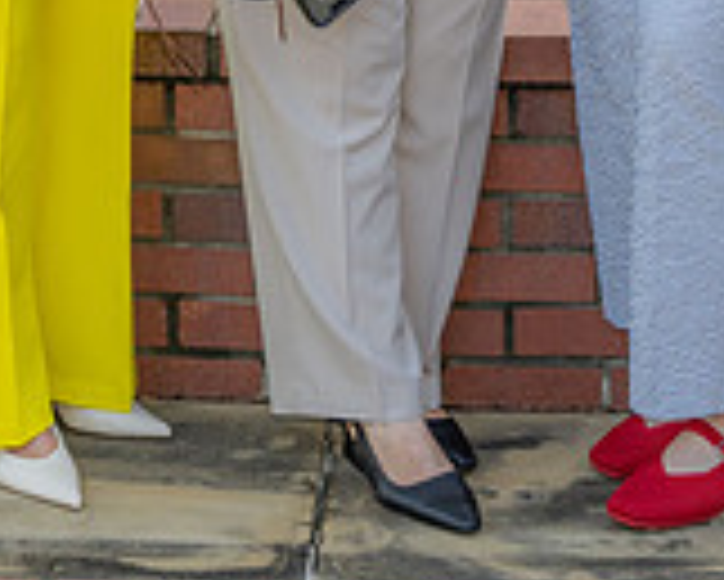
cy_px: -364
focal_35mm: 136
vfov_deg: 10.8
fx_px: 2916
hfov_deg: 14.1
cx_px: 215
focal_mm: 34.5
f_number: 5
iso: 320
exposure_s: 1/160
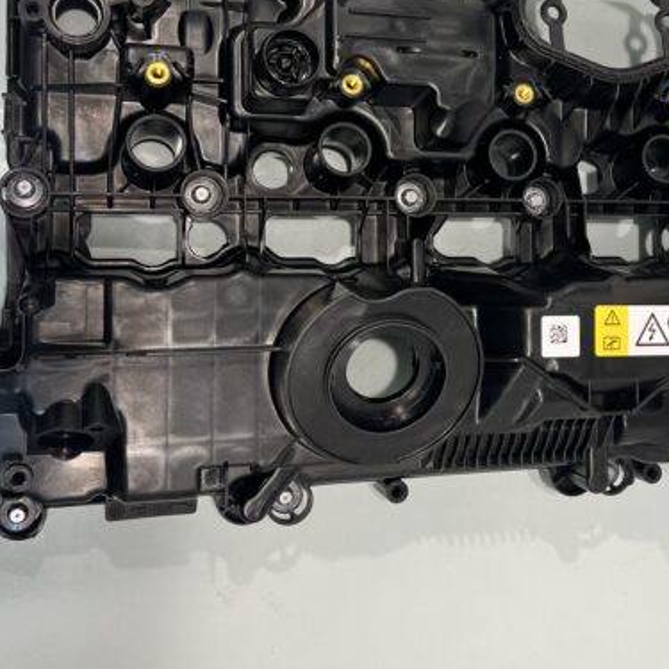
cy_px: 218
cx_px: 478
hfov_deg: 34.2
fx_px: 1071
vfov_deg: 34.3
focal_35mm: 49
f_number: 1.5
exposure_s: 1/121
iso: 40
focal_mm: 5.7
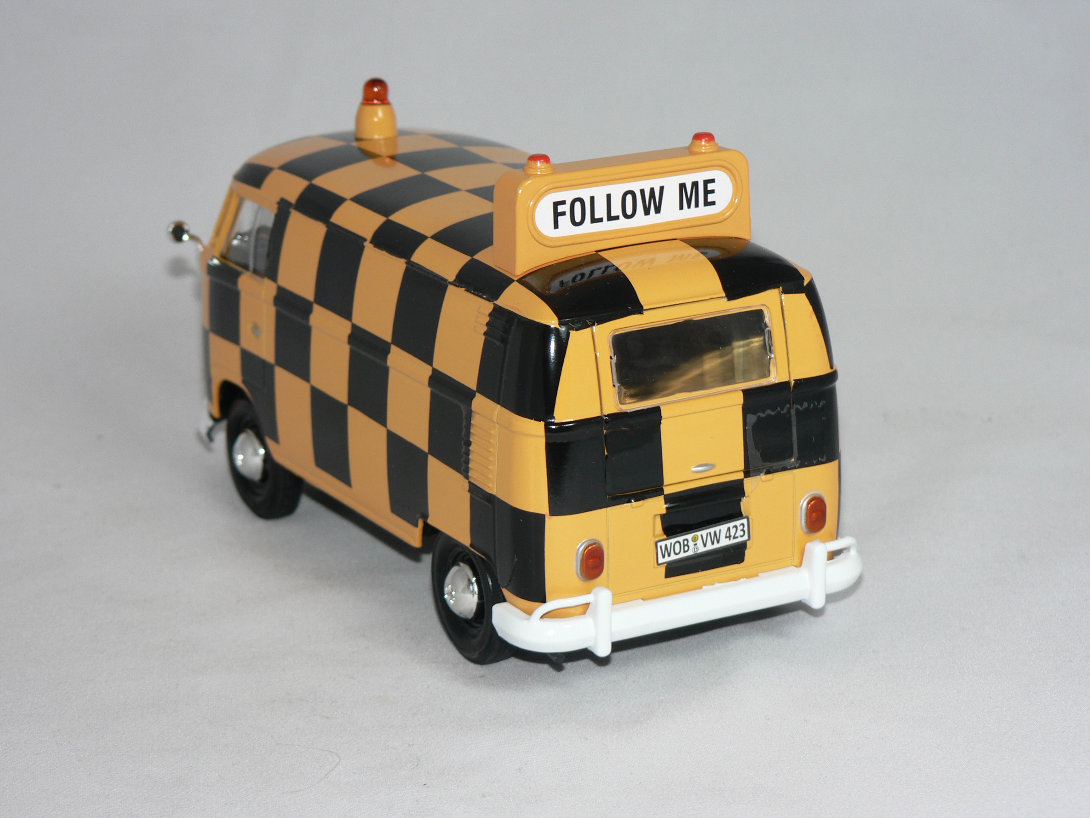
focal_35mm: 104
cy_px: 409
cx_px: 545
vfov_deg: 14.2
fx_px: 3275
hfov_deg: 18.9
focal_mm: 17.3
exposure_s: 1/60
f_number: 3.2
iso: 80
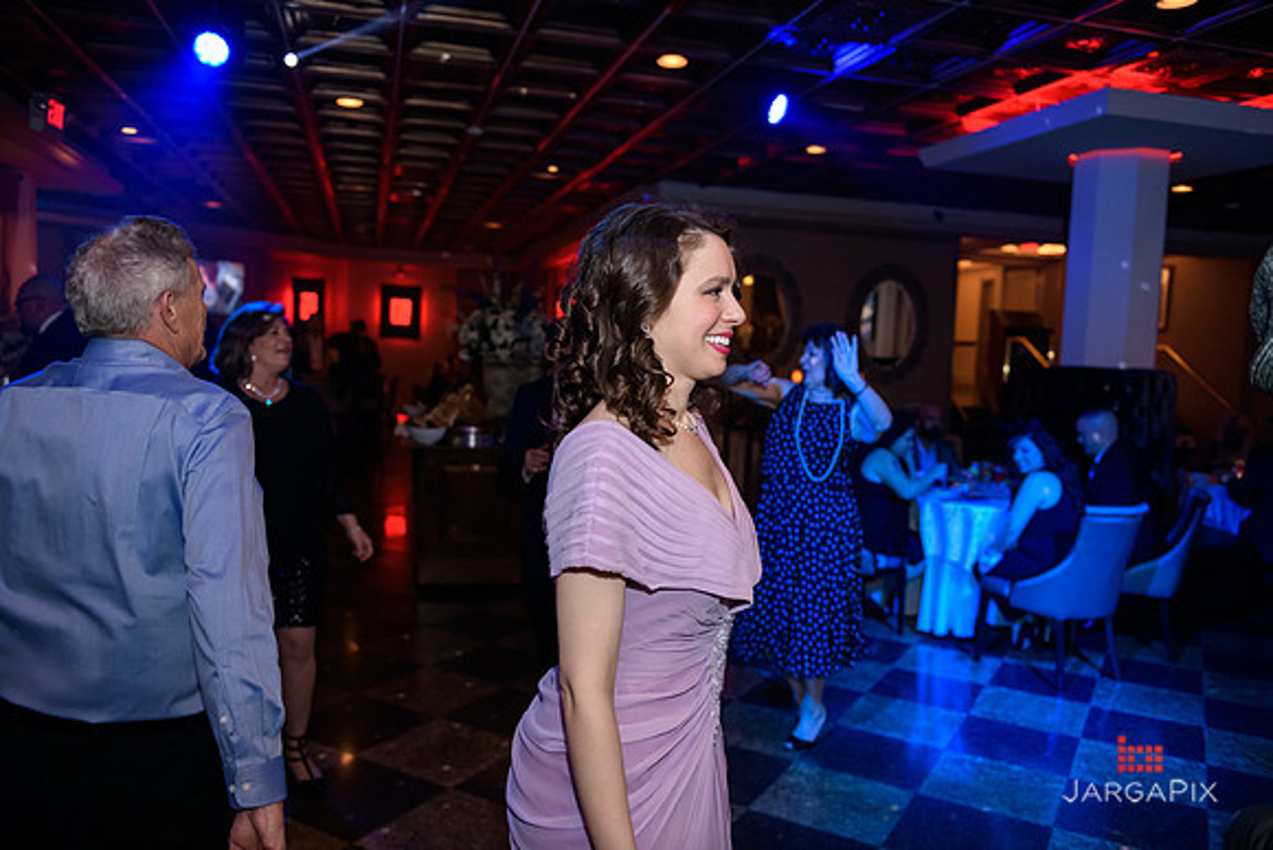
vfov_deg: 46.4
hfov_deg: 65.5
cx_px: 636
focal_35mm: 28
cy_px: 425
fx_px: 990
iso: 1600
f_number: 3.2
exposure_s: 1/125
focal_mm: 28
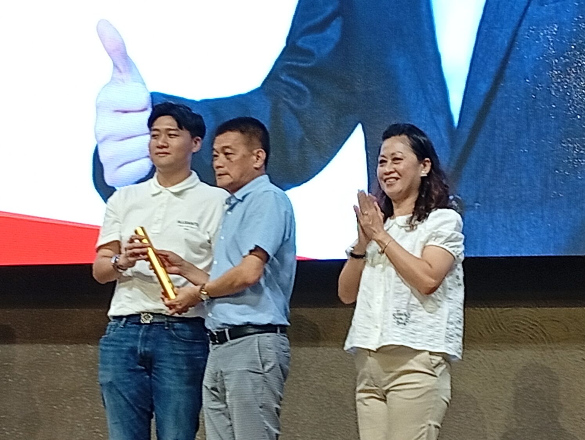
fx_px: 1912
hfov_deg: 17.4
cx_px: 292
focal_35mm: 113
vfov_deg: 13.1
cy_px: 220
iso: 207
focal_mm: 3.98
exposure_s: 1/30
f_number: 1.8
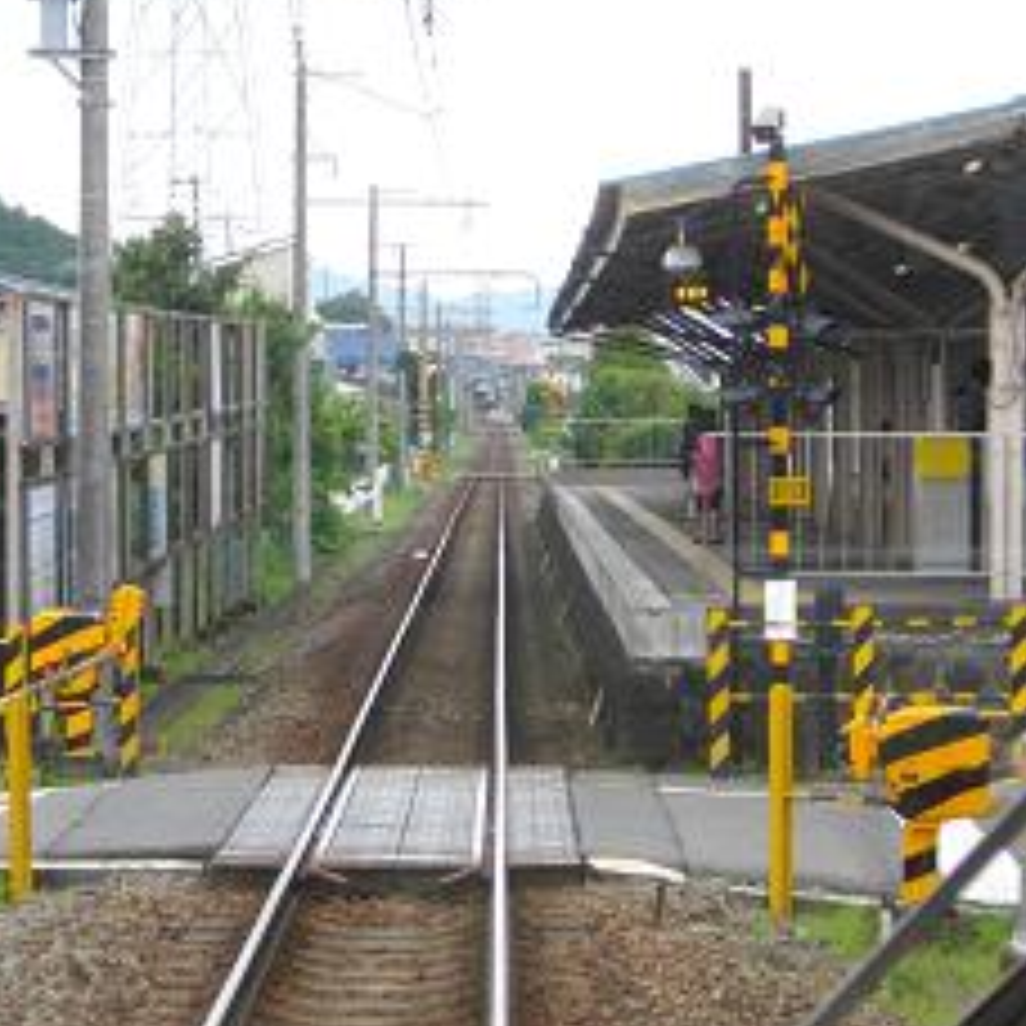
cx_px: 394
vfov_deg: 12.0
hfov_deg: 12.0
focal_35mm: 145
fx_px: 4862
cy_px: 446
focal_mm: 17.1
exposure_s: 1/160
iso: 141
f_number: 5.2
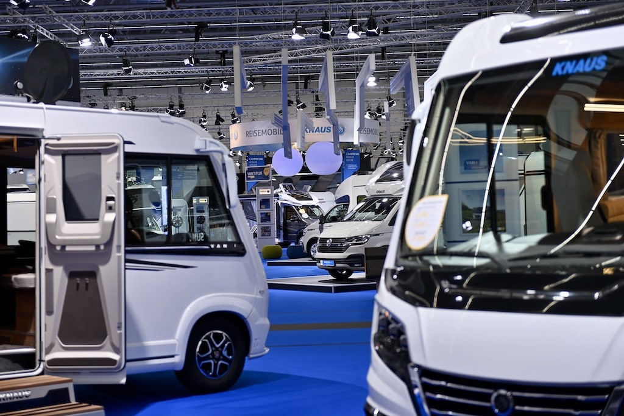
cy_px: 208
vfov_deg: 19.5
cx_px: 312
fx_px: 1213
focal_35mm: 70
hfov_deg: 28.8
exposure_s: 1/100
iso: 160
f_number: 2.8
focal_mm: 70
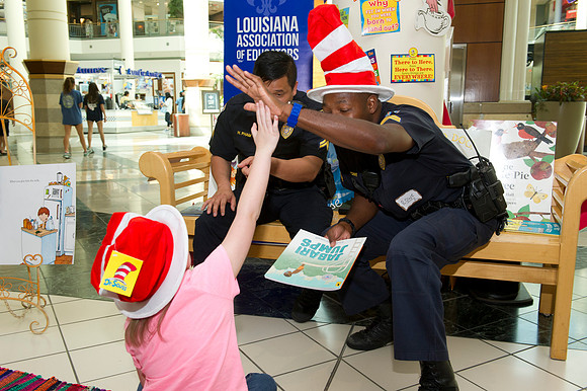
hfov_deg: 55.8
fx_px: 554
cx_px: 294
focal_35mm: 34
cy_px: 196
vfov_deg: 38.8
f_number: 6.3
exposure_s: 1/250
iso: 1250
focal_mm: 34
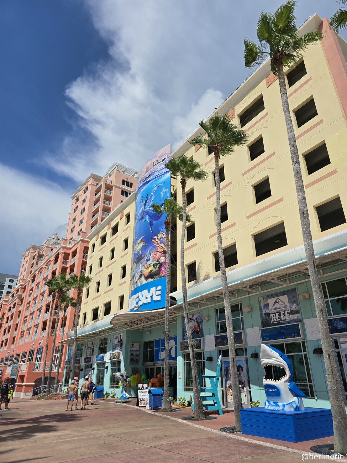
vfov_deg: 73.9
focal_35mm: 23
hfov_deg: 58.9
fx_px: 307
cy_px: 232
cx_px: 174
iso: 12
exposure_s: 1/1844
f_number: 1.7
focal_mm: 6.3
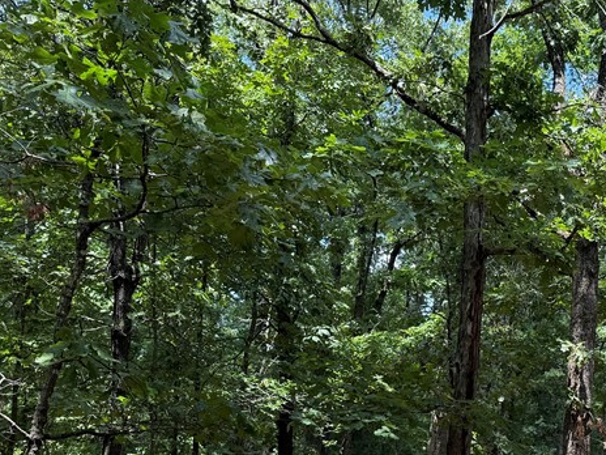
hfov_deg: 34.2
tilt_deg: -0.3
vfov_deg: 26.1
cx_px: 547
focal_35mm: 53
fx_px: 928
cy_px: 458
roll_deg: -6.4
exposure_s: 1/660
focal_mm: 6.76
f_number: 1.78
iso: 80
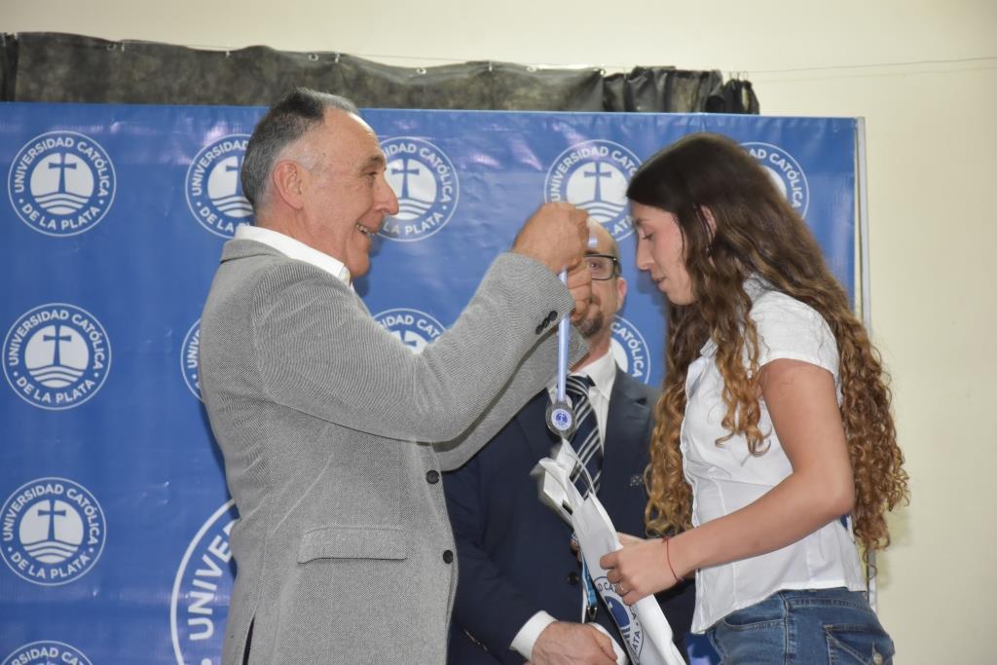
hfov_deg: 15.2
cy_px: 332
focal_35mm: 135
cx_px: 498
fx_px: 3739
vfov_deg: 10.2
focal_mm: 90
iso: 1600
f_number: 8
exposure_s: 1/30
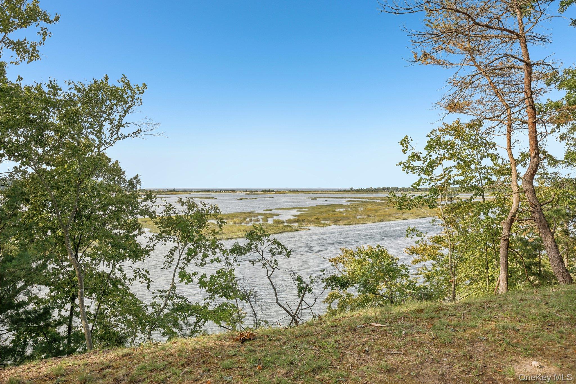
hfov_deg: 65.5
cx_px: 288
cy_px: 192
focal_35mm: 28
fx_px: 448
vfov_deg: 46.4
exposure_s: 1/400
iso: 250
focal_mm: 28
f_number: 9
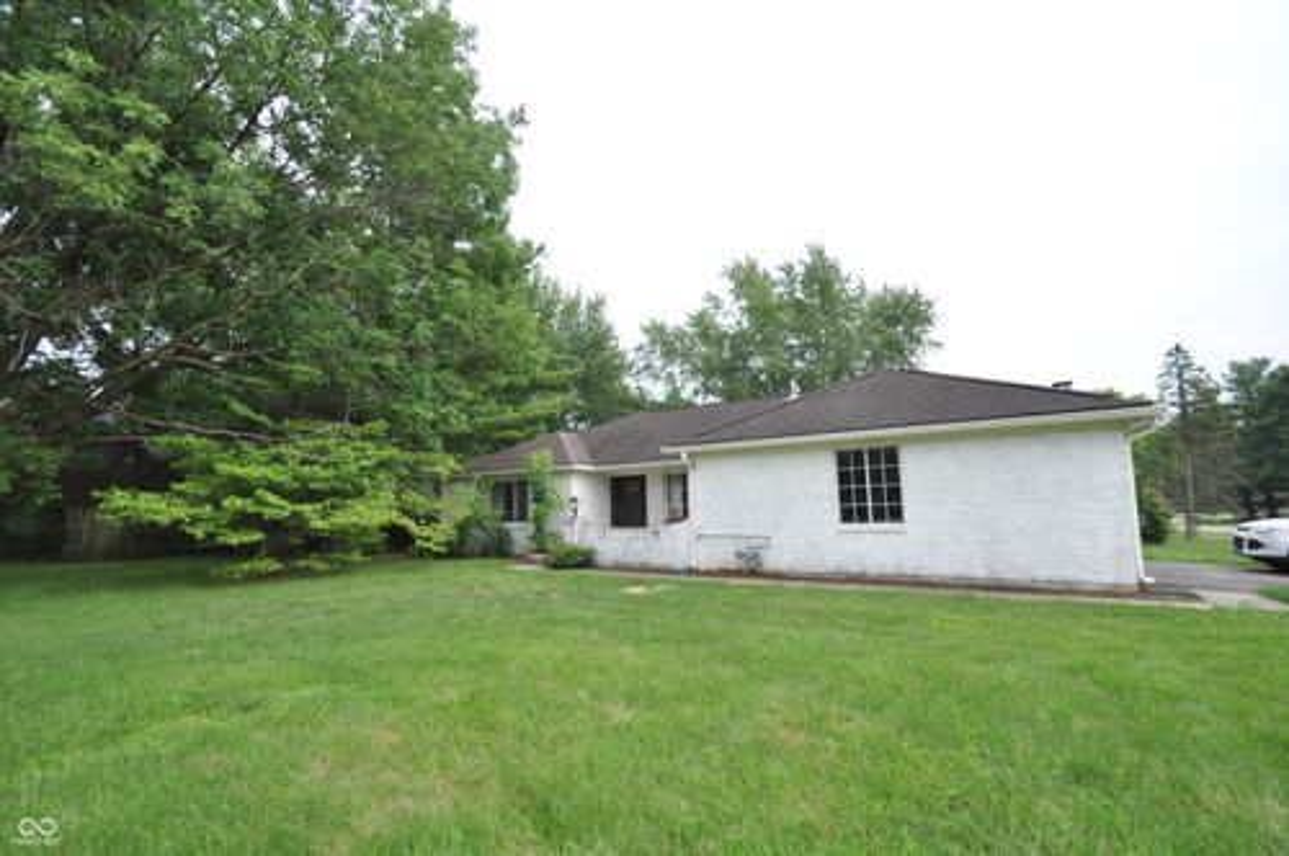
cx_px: 644
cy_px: 428
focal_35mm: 15
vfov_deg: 77.2
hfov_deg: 100.5
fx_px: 536
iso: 200
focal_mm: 10
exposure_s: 1/125
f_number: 5.6
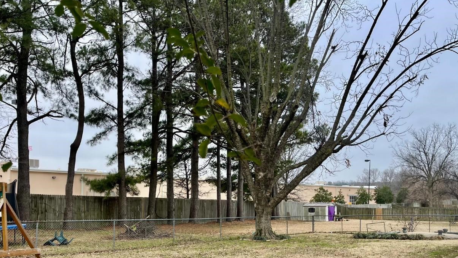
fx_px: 413
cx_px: 230
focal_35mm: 34
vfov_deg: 34.0
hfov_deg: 58.0
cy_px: 188
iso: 32
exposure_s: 1/842
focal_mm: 5.1
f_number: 1.6
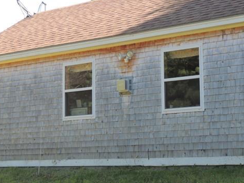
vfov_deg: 17.0
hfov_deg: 22.3
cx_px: 177
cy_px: 97
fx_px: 613
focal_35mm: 87
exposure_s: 1/250
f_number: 3.3
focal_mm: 7.1
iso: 100
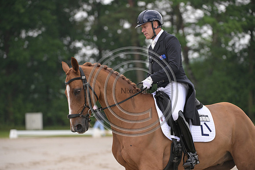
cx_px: 128
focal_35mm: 220
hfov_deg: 9.4
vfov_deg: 6.2
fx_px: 1559
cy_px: 85
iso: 1600
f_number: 5
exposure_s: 1/1250
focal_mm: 220
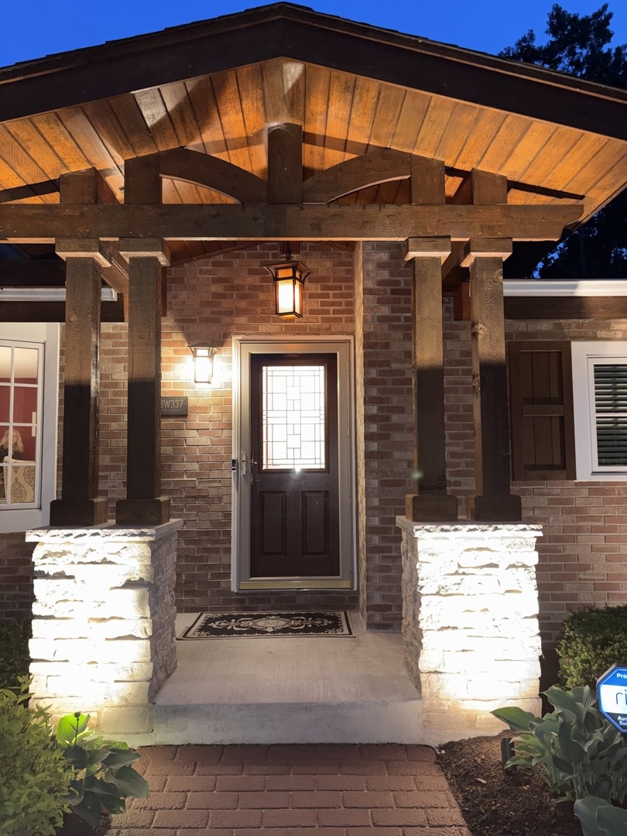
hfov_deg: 53.1
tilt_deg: +4.3
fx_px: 628
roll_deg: +0.5
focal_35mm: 26
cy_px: 418
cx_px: 314
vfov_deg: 67.3
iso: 250
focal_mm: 5.96
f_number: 1.6
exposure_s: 1/6
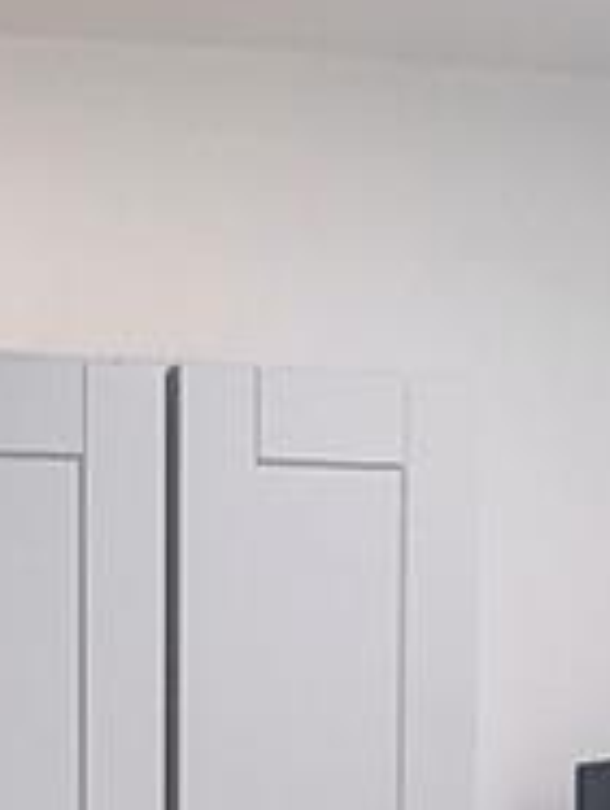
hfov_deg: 9.2
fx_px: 3774
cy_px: 1376
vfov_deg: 11.5
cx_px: -48
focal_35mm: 161
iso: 200
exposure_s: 1/60
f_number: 1.8
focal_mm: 7
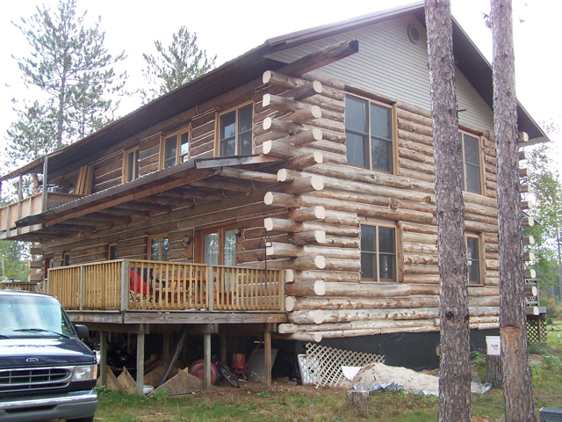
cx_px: 281
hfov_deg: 49.0
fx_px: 617
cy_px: 211
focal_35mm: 38
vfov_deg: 37.7
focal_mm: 6.3
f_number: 2.8
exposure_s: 1/250
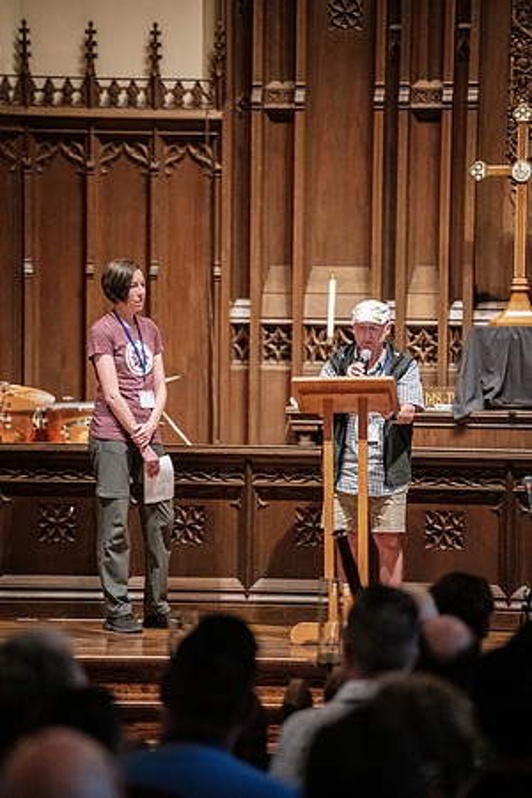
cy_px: 399
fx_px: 4655
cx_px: 266
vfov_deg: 9.8
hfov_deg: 6.5
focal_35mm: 210
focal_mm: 140
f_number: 2.8
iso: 6400
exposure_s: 1/120
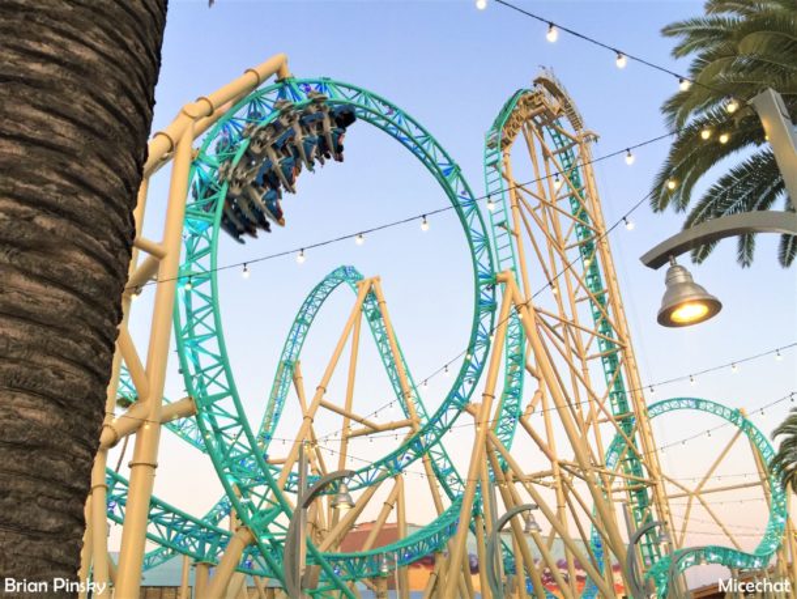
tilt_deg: +26.4
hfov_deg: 61.6
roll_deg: +0.7
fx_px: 668
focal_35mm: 29
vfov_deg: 48.3
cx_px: 398
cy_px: 300
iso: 32
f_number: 2.2
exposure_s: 1/30
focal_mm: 4.15
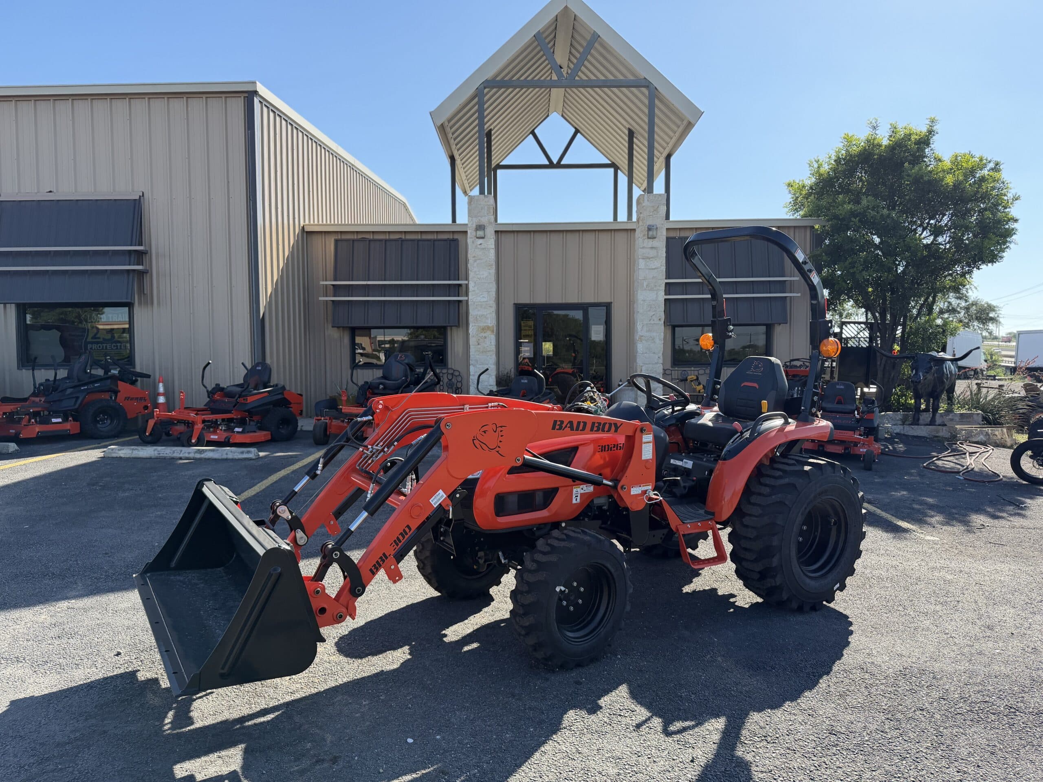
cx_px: 522
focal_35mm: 24
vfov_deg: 56.8
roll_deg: +1.1
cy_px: 391
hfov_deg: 71.6
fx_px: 723
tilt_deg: -2.2
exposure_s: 1/3021
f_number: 1.78
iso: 100
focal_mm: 6.76
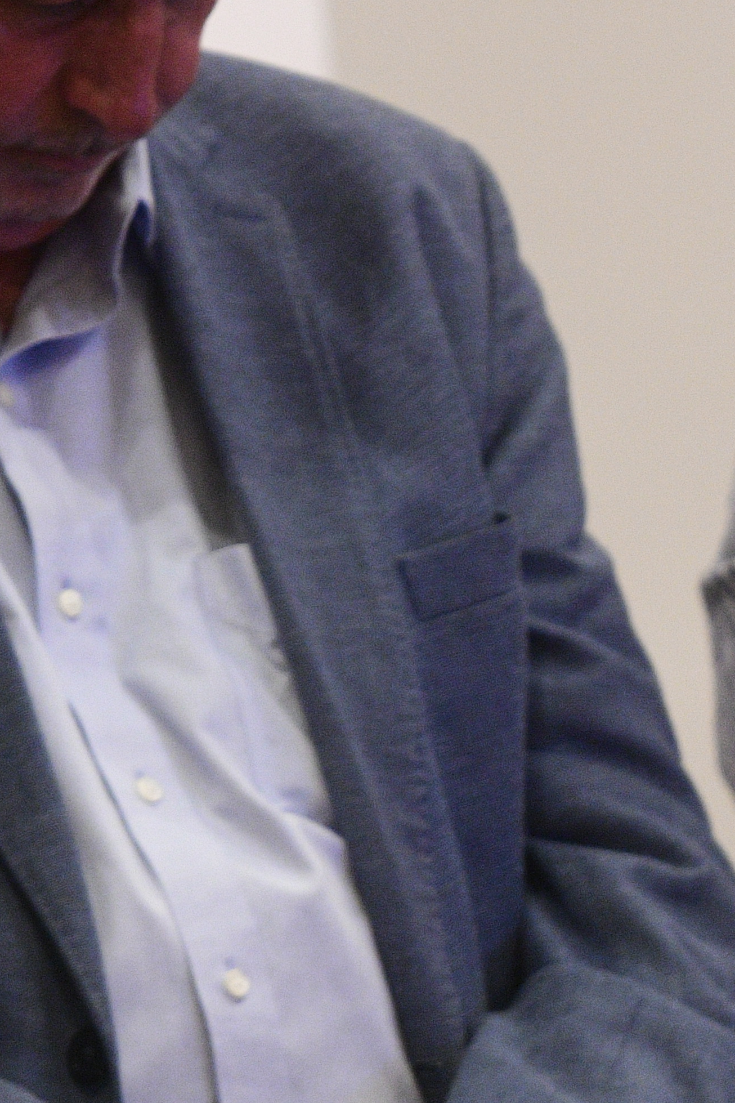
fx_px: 19353
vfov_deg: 3.3
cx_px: 1489
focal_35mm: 632
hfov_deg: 2.2
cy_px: 261
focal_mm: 150
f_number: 2.8
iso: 2000
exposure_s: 1/50
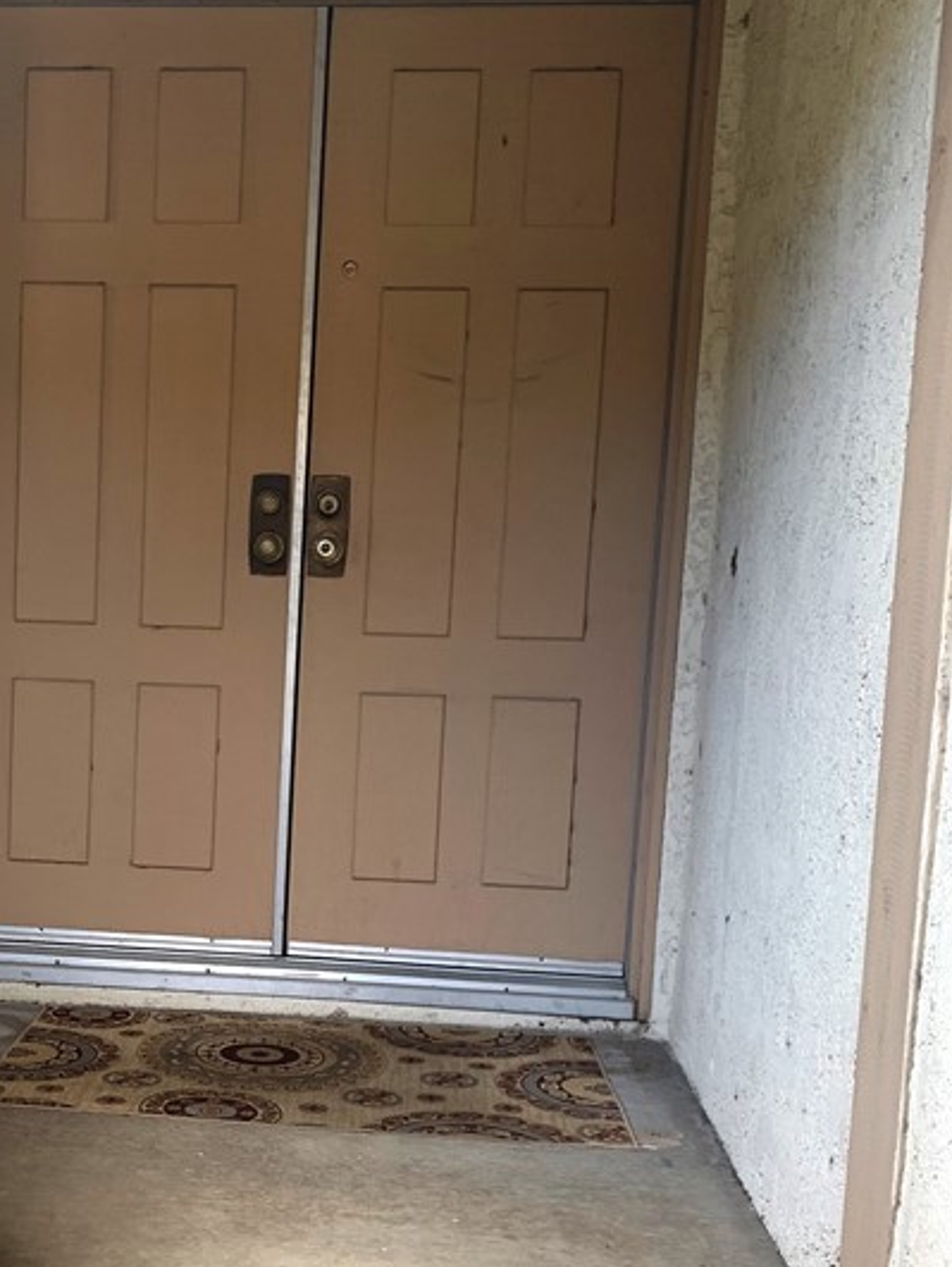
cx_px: 163
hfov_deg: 28.4
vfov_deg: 37.7
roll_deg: -0.3
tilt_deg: -8.6
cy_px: 864
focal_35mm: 50
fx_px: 1831
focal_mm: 4.25
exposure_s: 1/121
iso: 80
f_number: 1.8
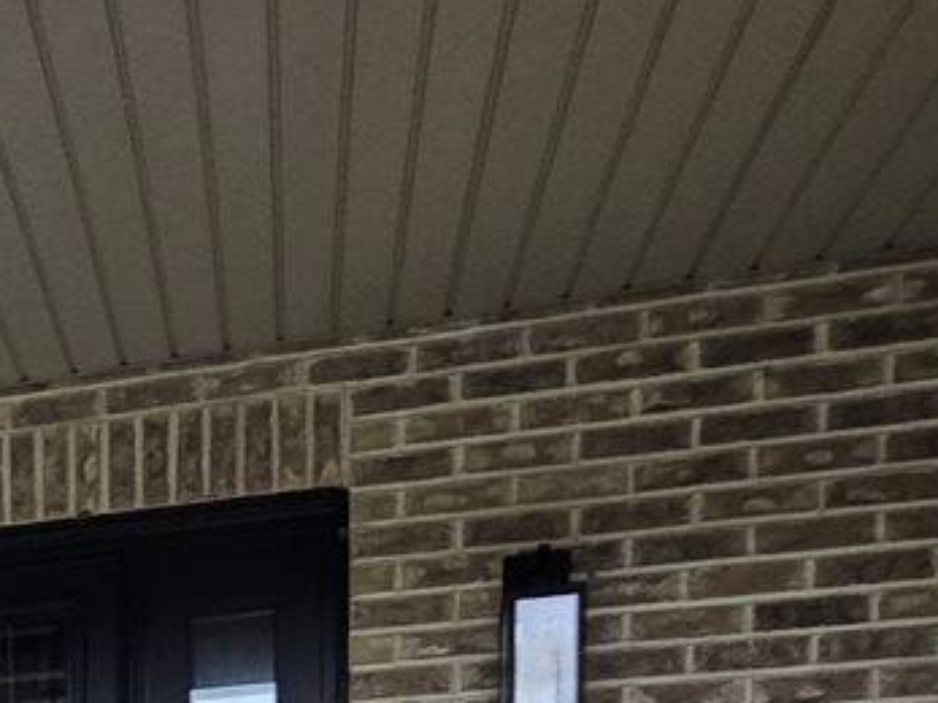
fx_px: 1463
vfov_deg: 21.2
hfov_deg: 28.2
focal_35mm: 54
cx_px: -330
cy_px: 1146
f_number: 2.2
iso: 64
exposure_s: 1/60
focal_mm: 2.2
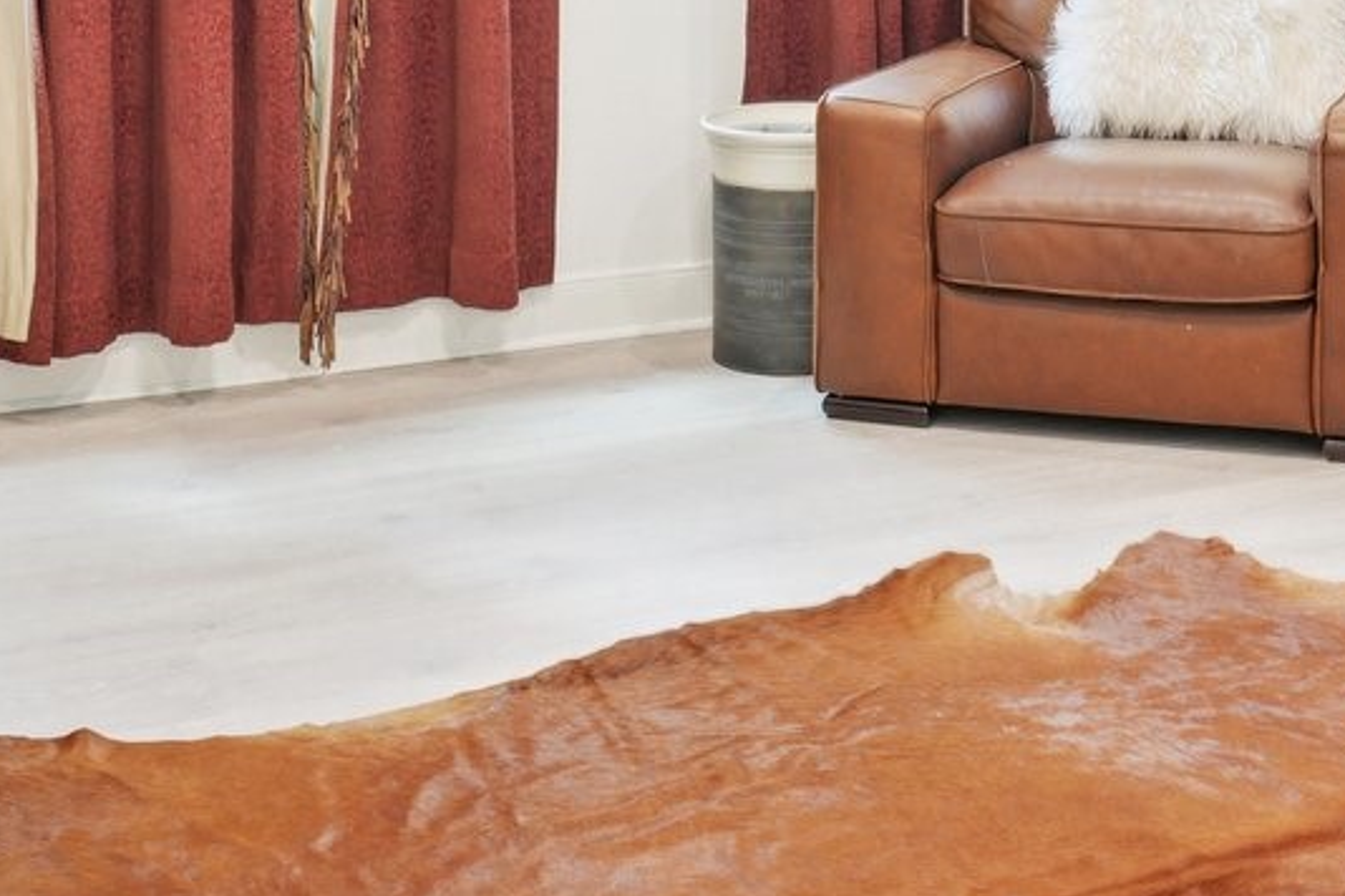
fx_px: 2578
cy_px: -301
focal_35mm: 69
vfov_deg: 18.3
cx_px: 897
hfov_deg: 29.0
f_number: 8
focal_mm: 18
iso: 400
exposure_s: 1/10
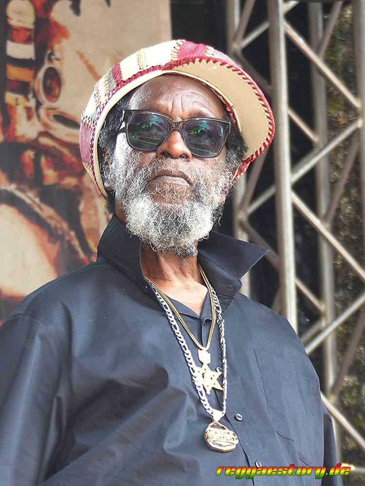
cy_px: 243
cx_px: 182
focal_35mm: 165
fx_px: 2320
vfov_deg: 12.0
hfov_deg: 9.0
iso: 160
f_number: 2.8
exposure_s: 1/80
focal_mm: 29.6
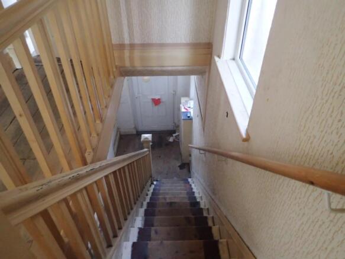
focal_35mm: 25
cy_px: 130
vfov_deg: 54.9
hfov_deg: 69.4
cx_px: 172
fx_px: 249
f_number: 2
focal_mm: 4.5
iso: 640
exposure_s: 1/30
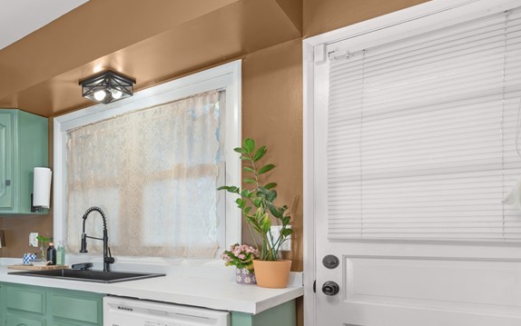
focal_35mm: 27
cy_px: 228
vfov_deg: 45.0
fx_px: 383
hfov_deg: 59.5
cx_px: 64
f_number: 9
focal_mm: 14
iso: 200
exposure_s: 1/60
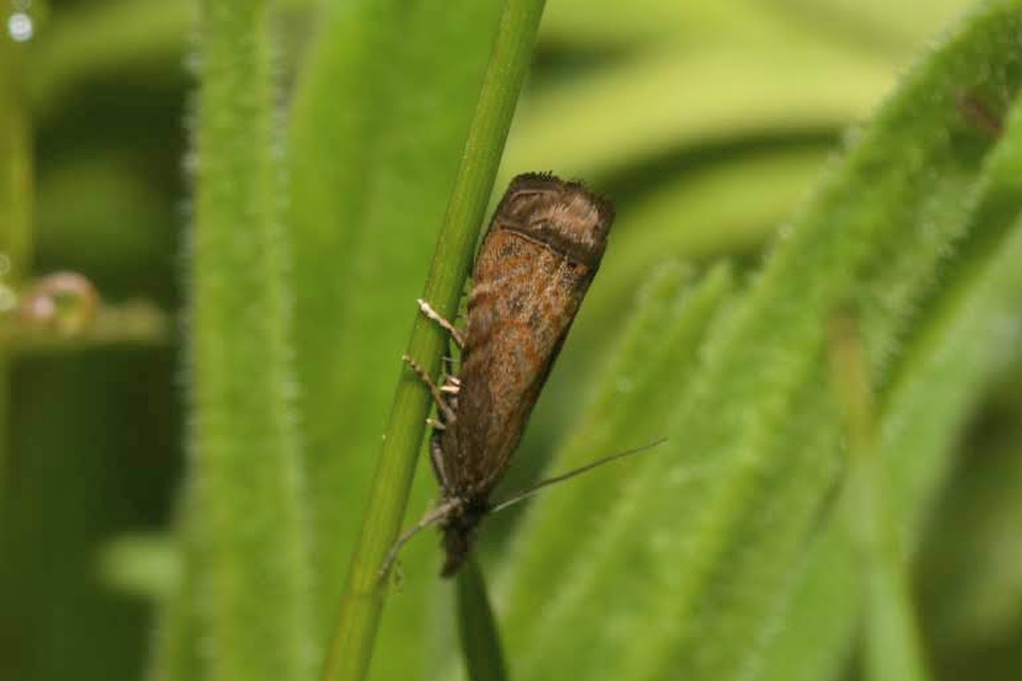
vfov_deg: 8.7
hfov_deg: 13.0
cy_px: 340
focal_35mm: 158
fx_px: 4471
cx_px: 511
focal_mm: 105
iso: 100
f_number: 29
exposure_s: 1/60
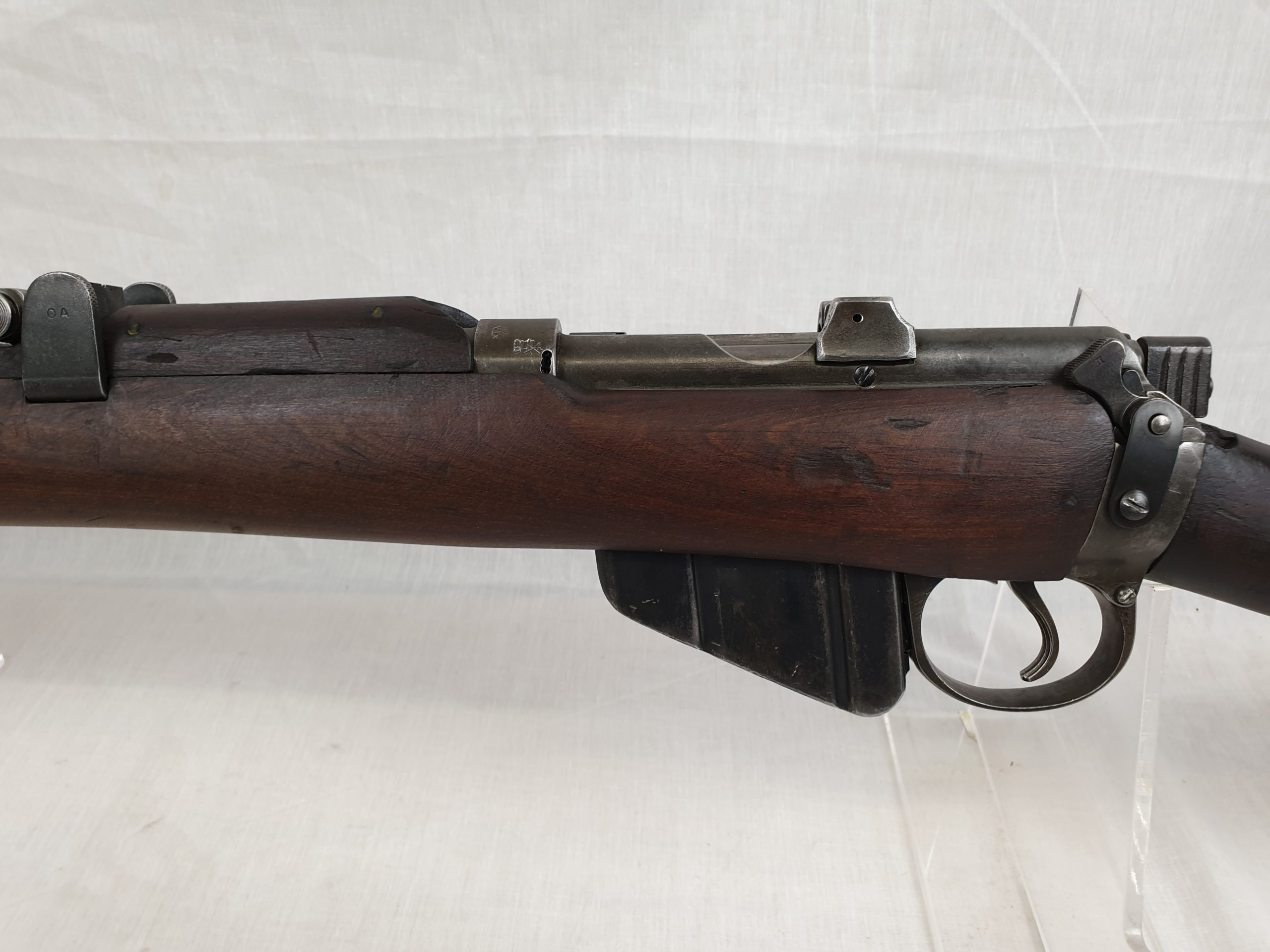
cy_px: 476
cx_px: 635
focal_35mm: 26
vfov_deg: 53.1
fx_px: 954
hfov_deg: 67.3
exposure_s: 1/50
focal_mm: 4.3
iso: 80
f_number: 2.4
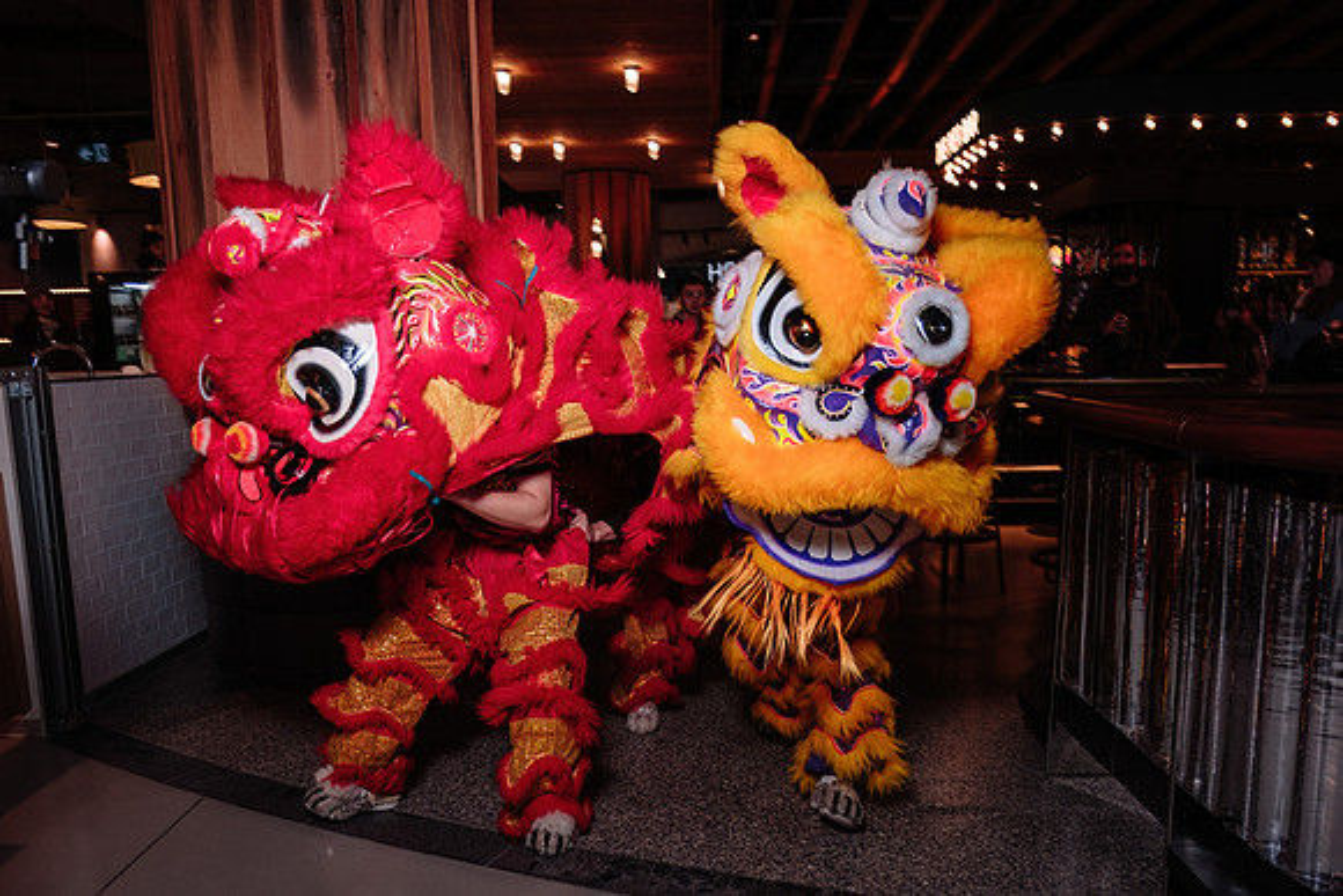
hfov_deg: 63.2
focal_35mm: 29
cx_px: 637
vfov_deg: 44.4
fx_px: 1090
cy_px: 545
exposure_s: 1/160
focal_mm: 16
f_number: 2.8
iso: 125
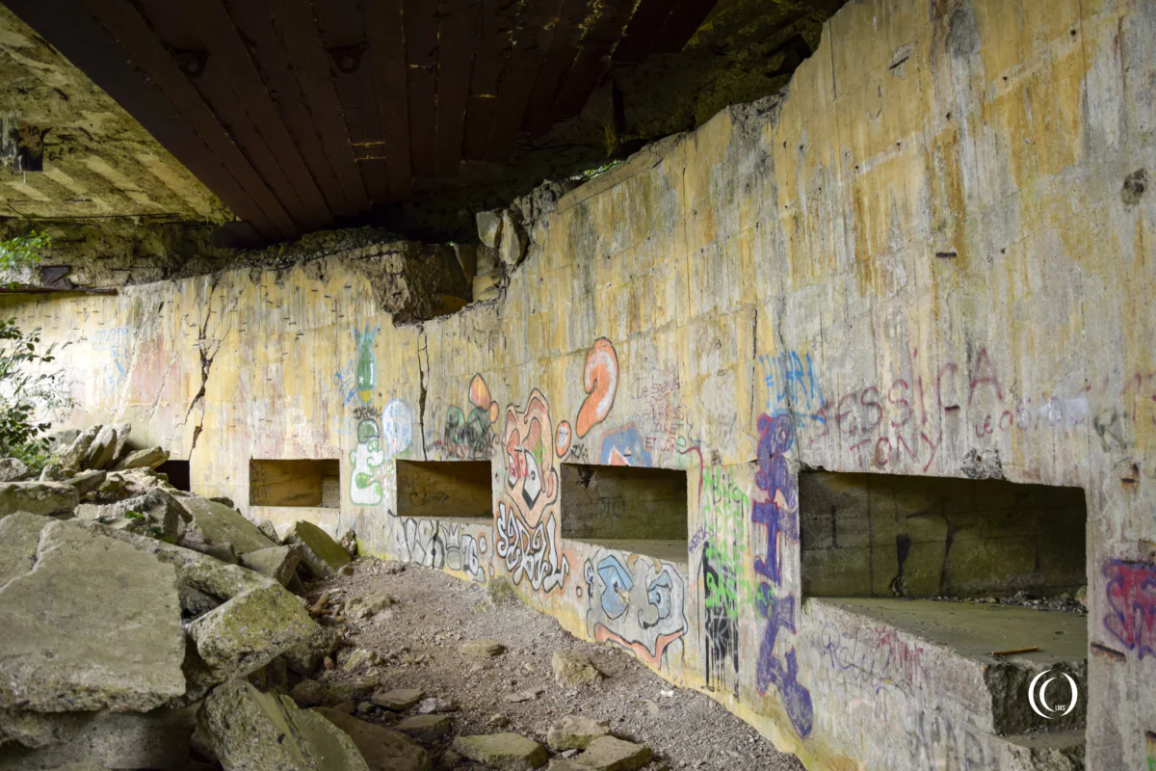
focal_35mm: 27
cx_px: 578
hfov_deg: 67.4
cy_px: 386
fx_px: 867
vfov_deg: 47.9
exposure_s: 1/60
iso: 400
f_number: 4
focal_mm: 18
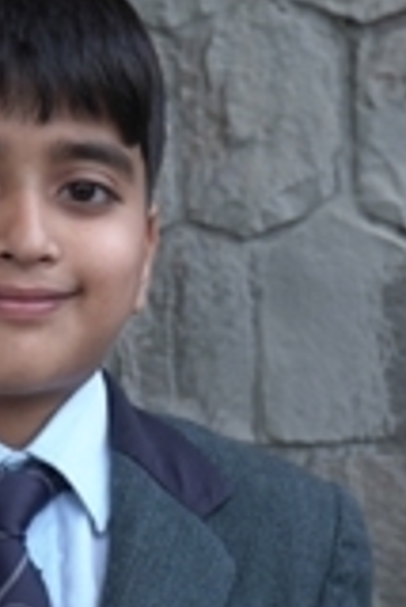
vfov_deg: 13.3
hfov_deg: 8.9
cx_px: -2
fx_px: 2599
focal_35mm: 154
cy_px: 482
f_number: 7.1
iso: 400
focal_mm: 55
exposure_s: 1/125
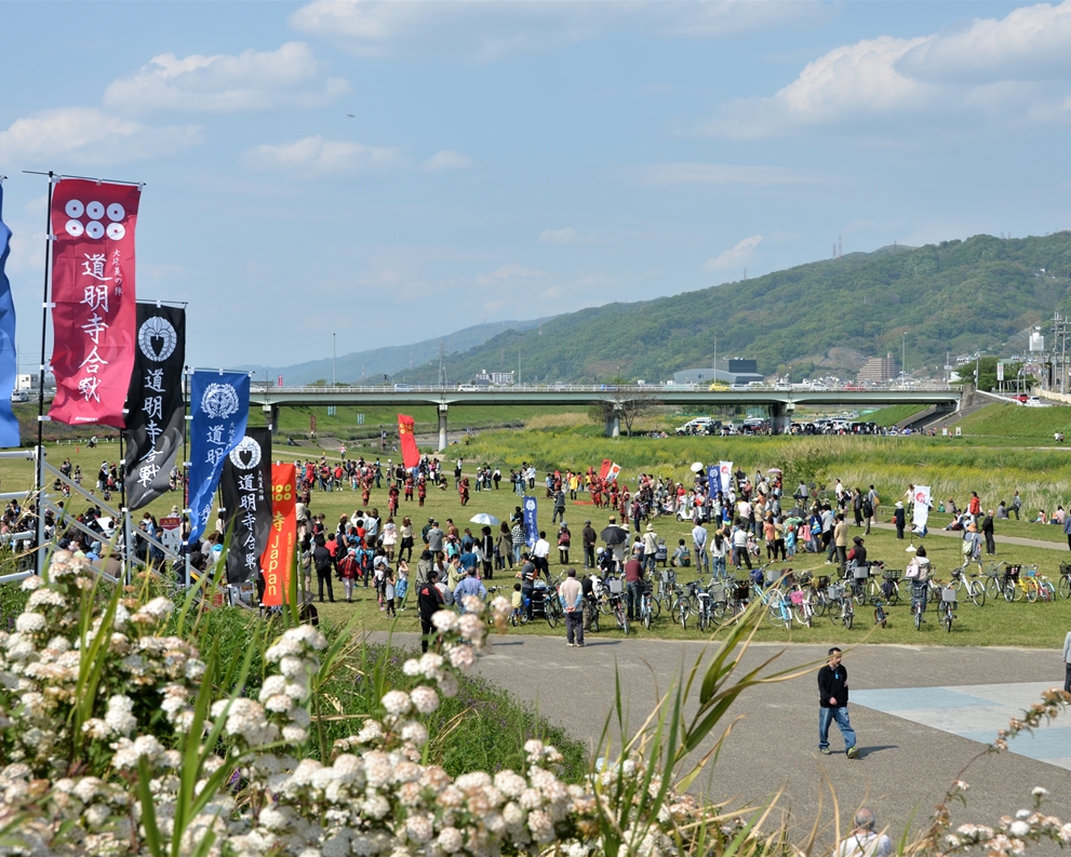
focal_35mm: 60
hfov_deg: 31.7
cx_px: 570
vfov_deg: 25.6
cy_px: 428
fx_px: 1888
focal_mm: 35
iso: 100
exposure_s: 1/320
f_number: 9
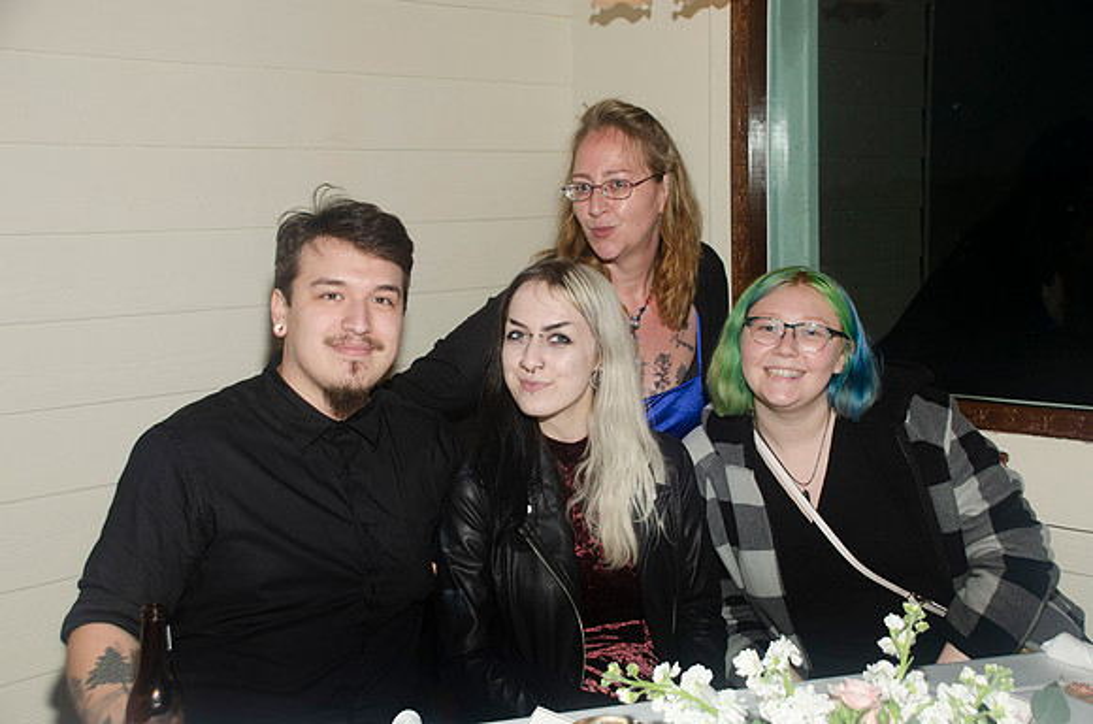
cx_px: 546
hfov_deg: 42.4
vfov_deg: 28.8
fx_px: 1409
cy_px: 362
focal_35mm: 46
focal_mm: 31
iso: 400
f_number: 5.6
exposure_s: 1/60
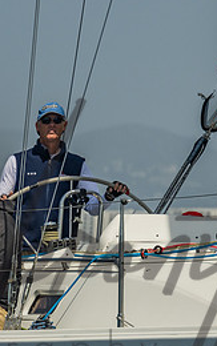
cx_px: 18
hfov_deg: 2.4
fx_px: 5231
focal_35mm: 554
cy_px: 202
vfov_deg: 3.8
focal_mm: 200
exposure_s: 1/1600
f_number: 6.3
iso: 320
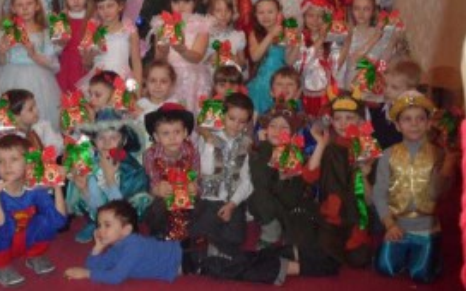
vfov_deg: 21.4
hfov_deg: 33.8
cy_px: 71
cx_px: 168
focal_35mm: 60
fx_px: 762
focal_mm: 7.8
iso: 640
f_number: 4.5
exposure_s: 1/60
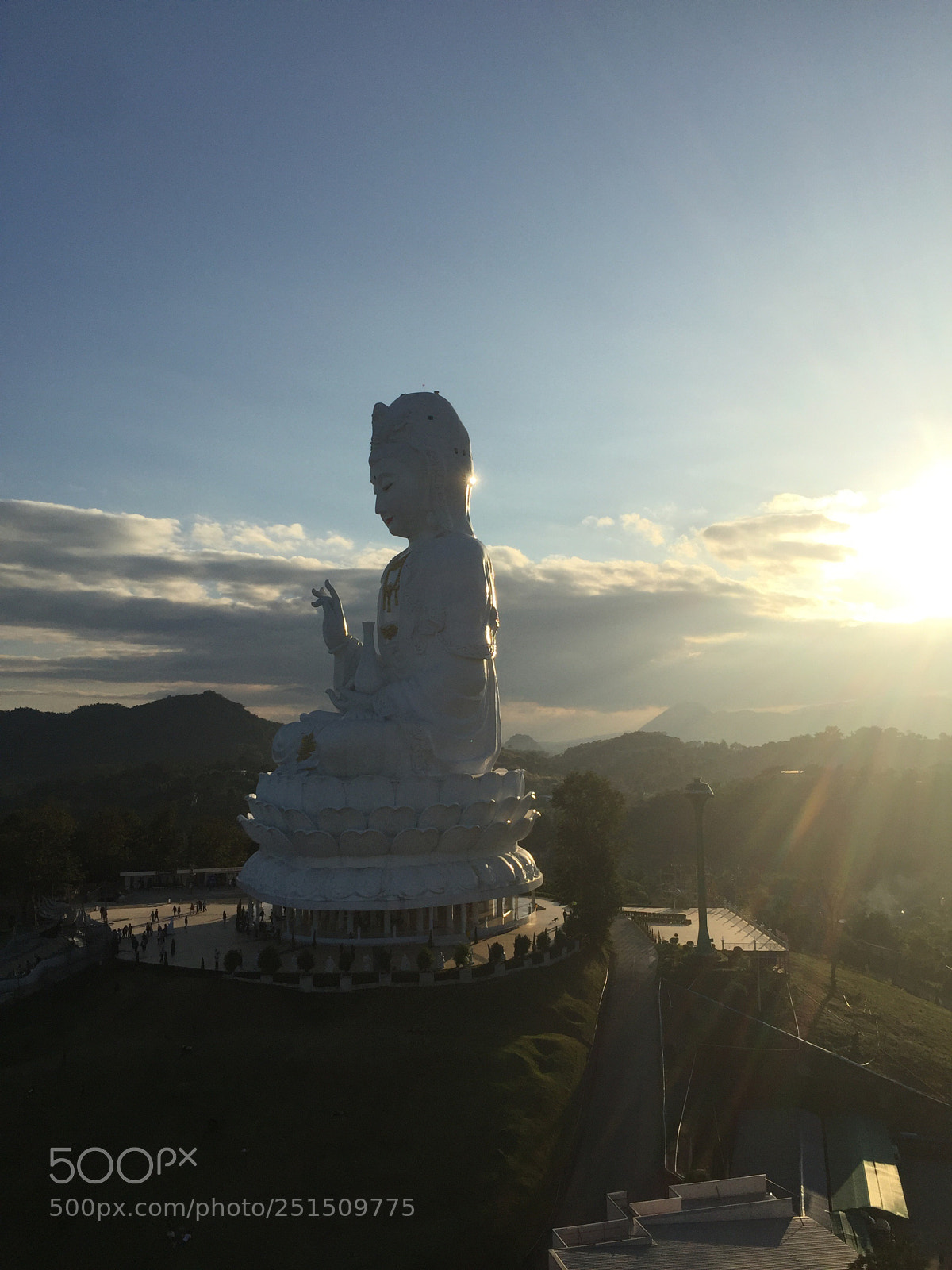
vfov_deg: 61.7
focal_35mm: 29
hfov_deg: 48.2
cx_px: 476
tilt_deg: +6.8
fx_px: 1063
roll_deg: +1.4
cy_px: 635
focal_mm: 4.15
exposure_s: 1/4950
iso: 32
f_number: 2.2
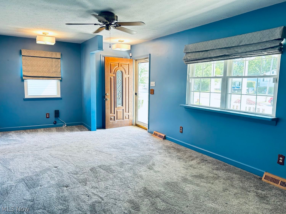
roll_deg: -0.8
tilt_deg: -6.7
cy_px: 107
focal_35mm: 26
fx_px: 215
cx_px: 143
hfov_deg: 67.3
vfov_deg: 53.1
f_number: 1.5
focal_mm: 5.7
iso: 100
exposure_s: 1/60
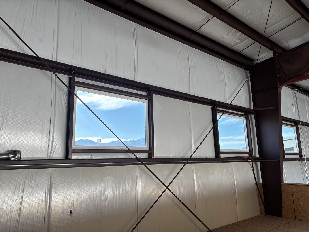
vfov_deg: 53.1
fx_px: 232
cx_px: 154
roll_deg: +1.7
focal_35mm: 26
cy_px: 116
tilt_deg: +11.8
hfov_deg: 67.3
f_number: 1.6
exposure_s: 1/456
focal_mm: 5.96
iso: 50
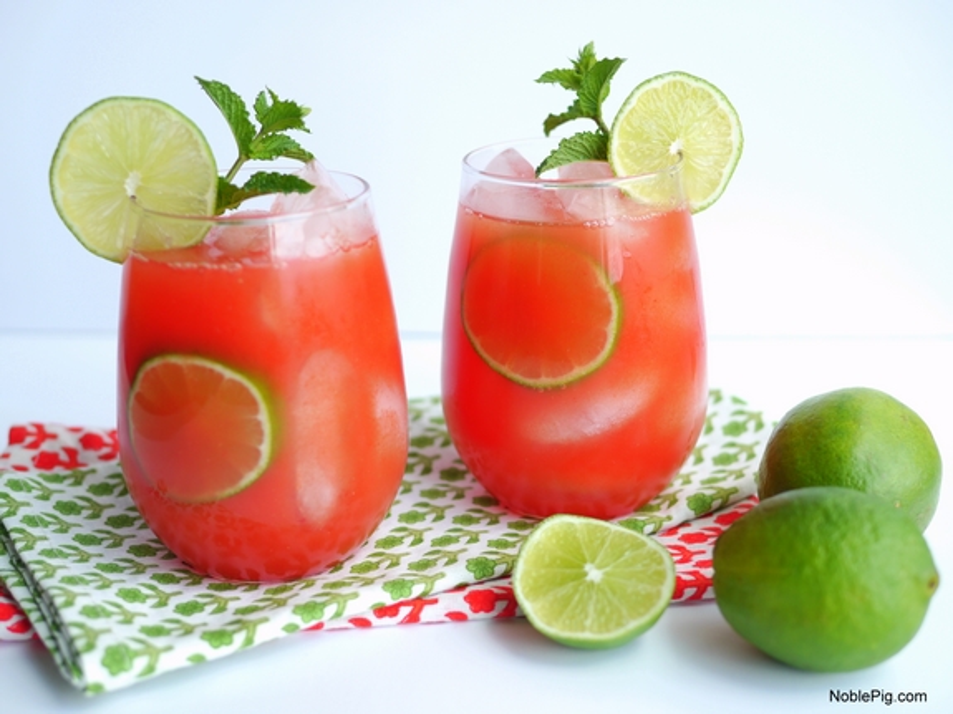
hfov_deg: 38.2
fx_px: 1376
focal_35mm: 50
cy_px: 357
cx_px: 476
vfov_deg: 29.1
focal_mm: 25
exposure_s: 1/250
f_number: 2.2
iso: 100
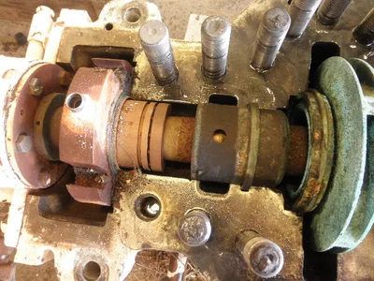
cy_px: 140
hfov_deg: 63.4
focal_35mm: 28
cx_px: 187
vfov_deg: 49.7
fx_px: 303
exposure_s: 1/15
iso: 200
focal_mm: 5
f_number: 3
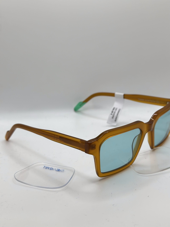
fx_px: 314
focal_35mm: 48
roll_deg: +0.0
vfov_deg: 39.7
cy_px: 114
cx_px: 85
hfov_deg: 30.3
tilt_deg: -31.7
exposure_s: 1/745
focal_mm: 6.86
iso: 80
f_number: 1.78
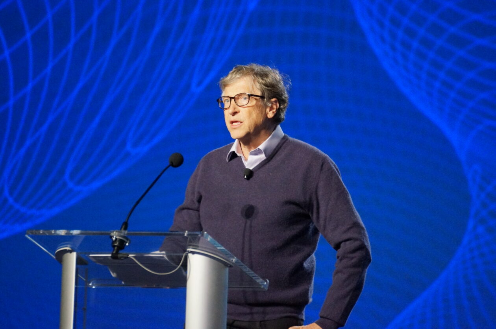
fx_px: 6190
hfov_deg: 4.6
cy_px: 164
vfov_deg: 3.0
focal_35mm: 450
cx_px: 248
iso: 3200
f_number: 5.6
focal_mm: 300
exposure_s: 1/100
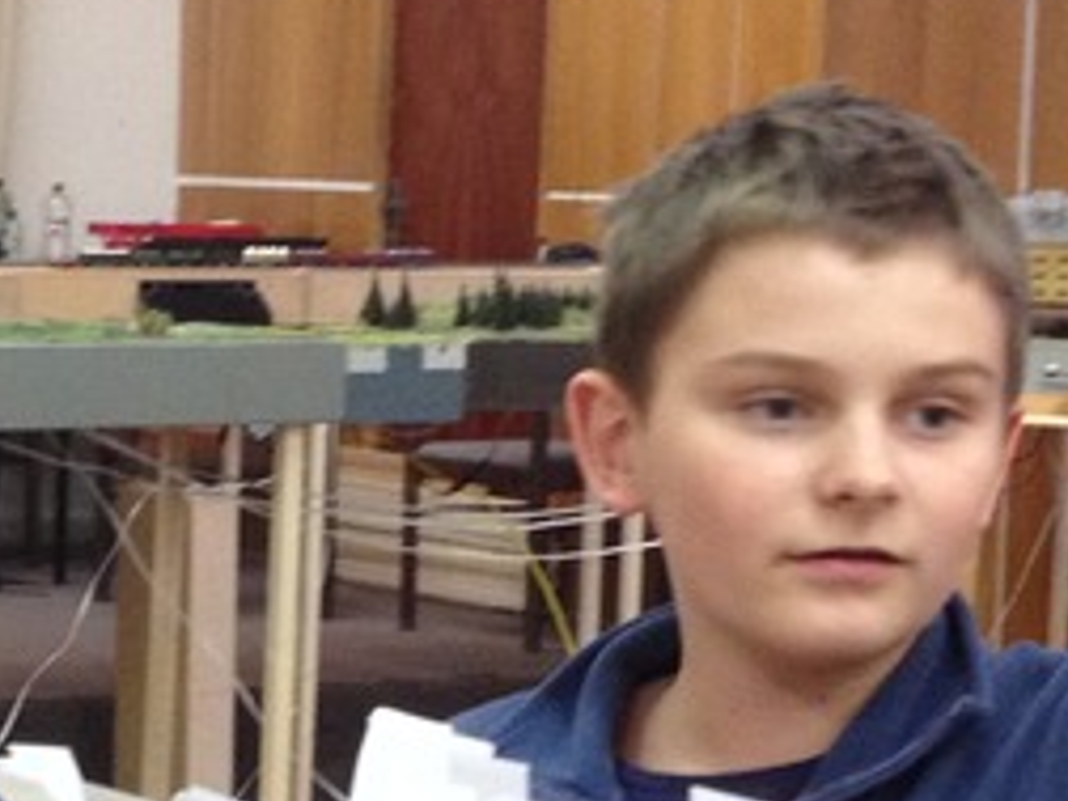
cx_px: 51
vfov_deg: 10.4
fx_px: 4381
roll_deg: -1.1
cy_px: 682
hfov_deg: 13.7
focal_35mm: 142
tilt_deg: -9.2
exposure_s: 1/20
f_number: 2.4
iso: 160
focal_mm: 4.28
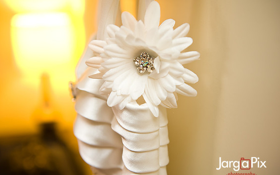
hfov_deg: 40.3
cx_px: 140
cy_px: 88
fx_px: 381
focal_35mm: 50
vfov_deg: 25.8
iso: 1600
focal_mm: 48
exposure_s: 1/125
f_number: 3.2
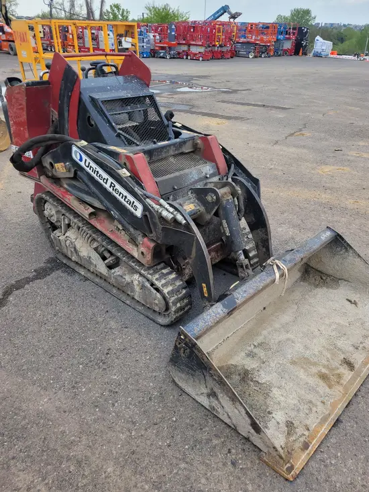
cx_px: 184
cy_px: 246
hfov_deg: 53.1
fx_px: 369
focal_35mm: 26
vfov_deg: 67.3
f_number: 1.8
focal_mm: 5.4
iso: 40
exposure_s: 1/790
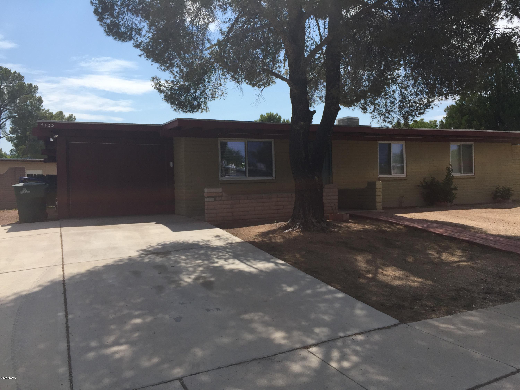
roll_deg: -1.4
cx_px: 260
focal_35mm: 29
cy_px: 195
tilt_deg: -2.5
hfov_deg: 61.7
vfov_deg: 48.2
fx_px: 436
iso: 32
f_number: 2.2
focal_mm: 4.15
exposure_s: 1/2825
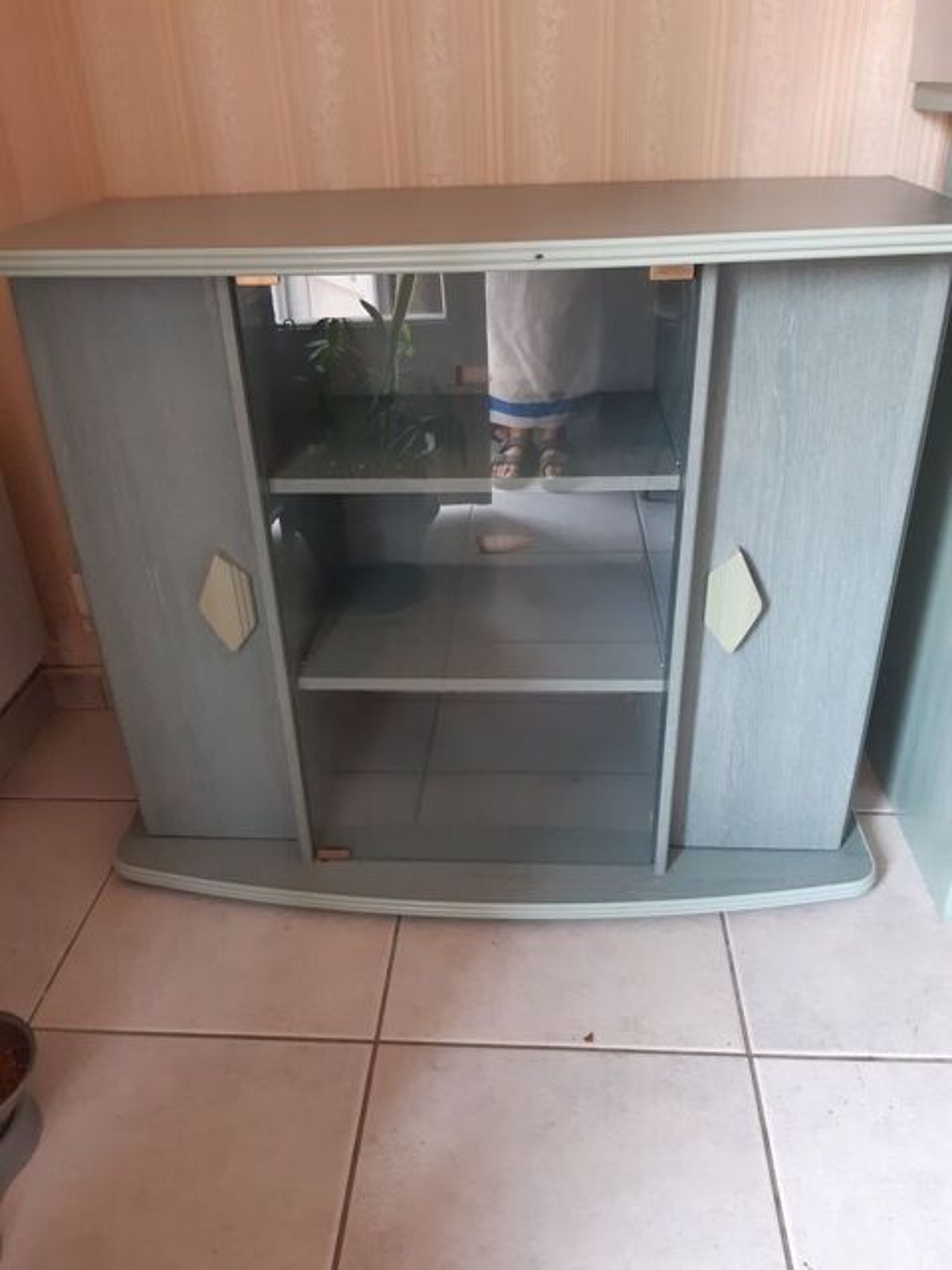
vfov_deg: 67.3
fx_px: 953
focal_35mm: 26
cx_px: 476
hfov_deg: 53.1
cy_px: 635
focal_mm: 3.92
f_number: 1.7
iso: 160
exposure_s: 1/50
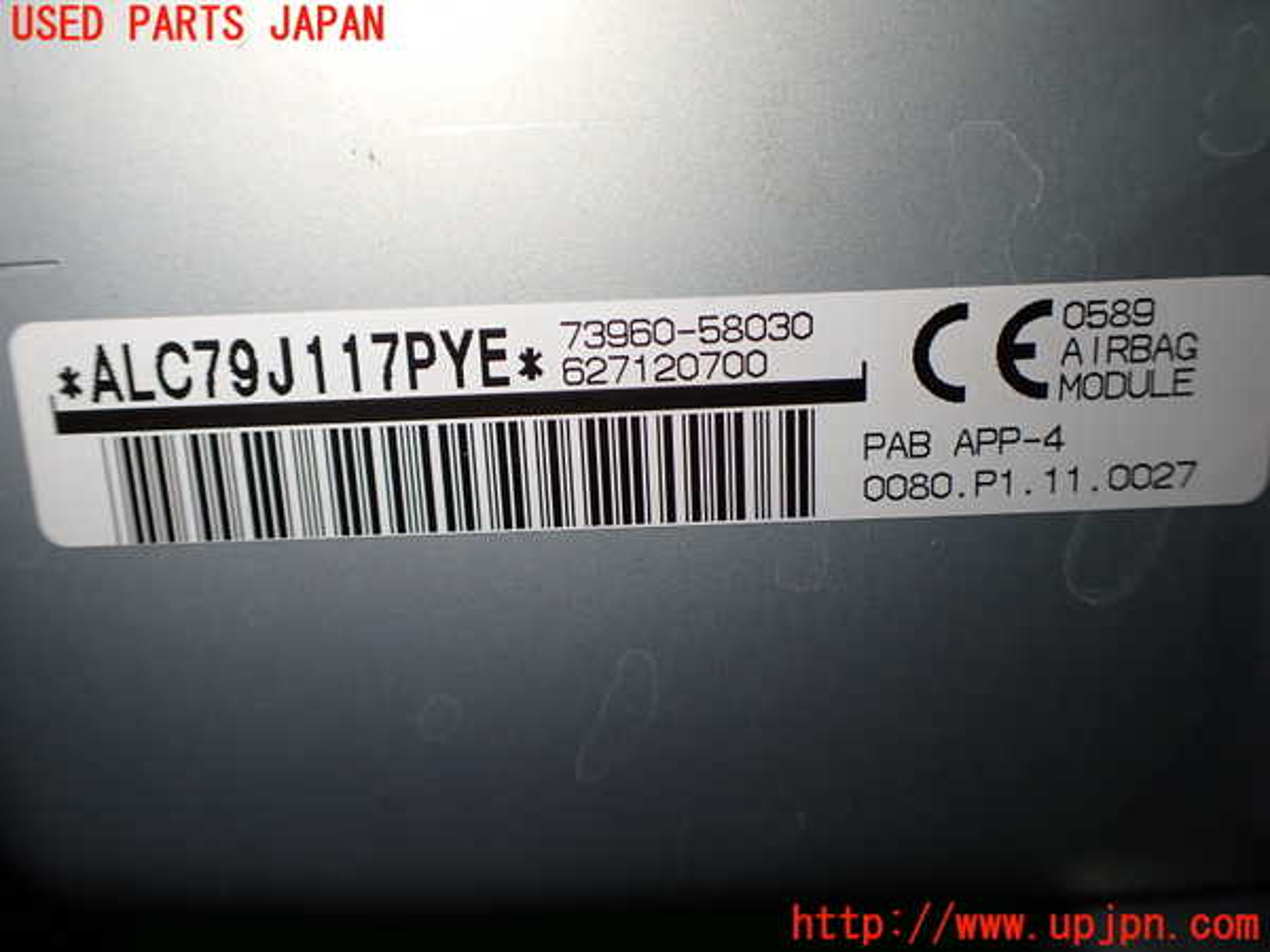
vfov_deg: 46.8
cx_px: 635
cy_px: 476
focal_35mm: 30
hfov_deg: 60.0
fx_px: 1101
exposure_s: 1/160
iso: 100
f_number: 2.3
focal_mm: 5.4
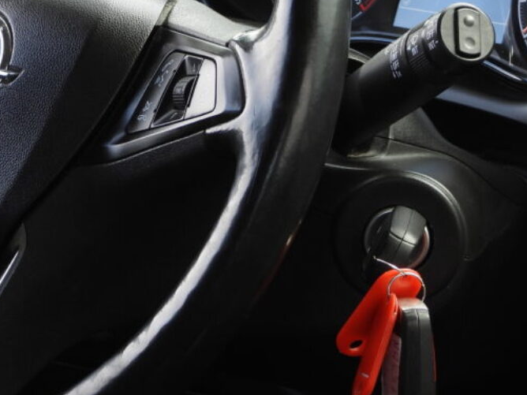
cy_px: 62
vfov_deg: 7.7
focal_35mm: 192
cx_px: 57
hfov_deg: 10.3
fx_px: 2923
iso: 100
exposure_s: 1/60
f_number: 3.5
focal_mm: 14.4
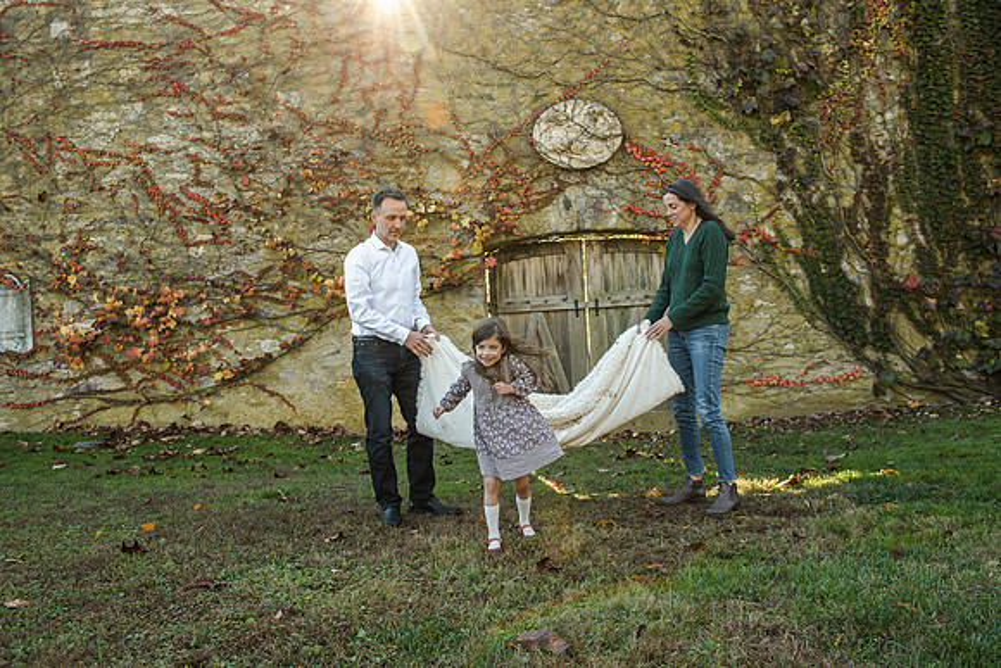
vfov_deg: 46.4
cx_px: 500
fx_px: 779
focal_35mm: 28
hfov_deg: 65.5
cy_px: 334
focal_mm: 28
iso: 640
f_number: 5.6
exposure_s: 1/320
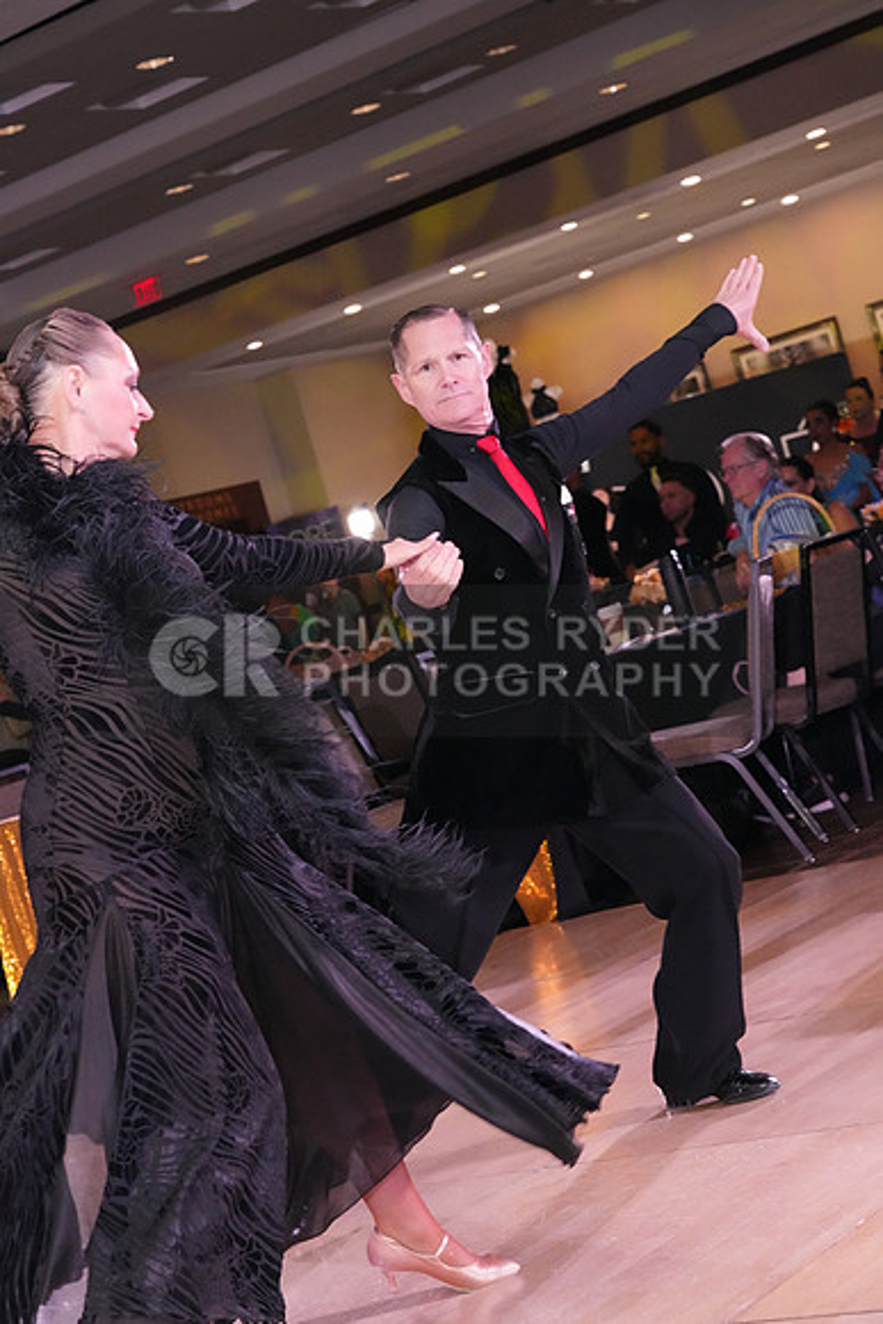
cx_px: 442
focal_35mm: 74
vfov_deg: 27.3
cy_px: 662
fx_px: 2721
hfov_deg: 18.4
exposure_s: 1/250
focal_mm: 74
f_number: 8
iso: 8000
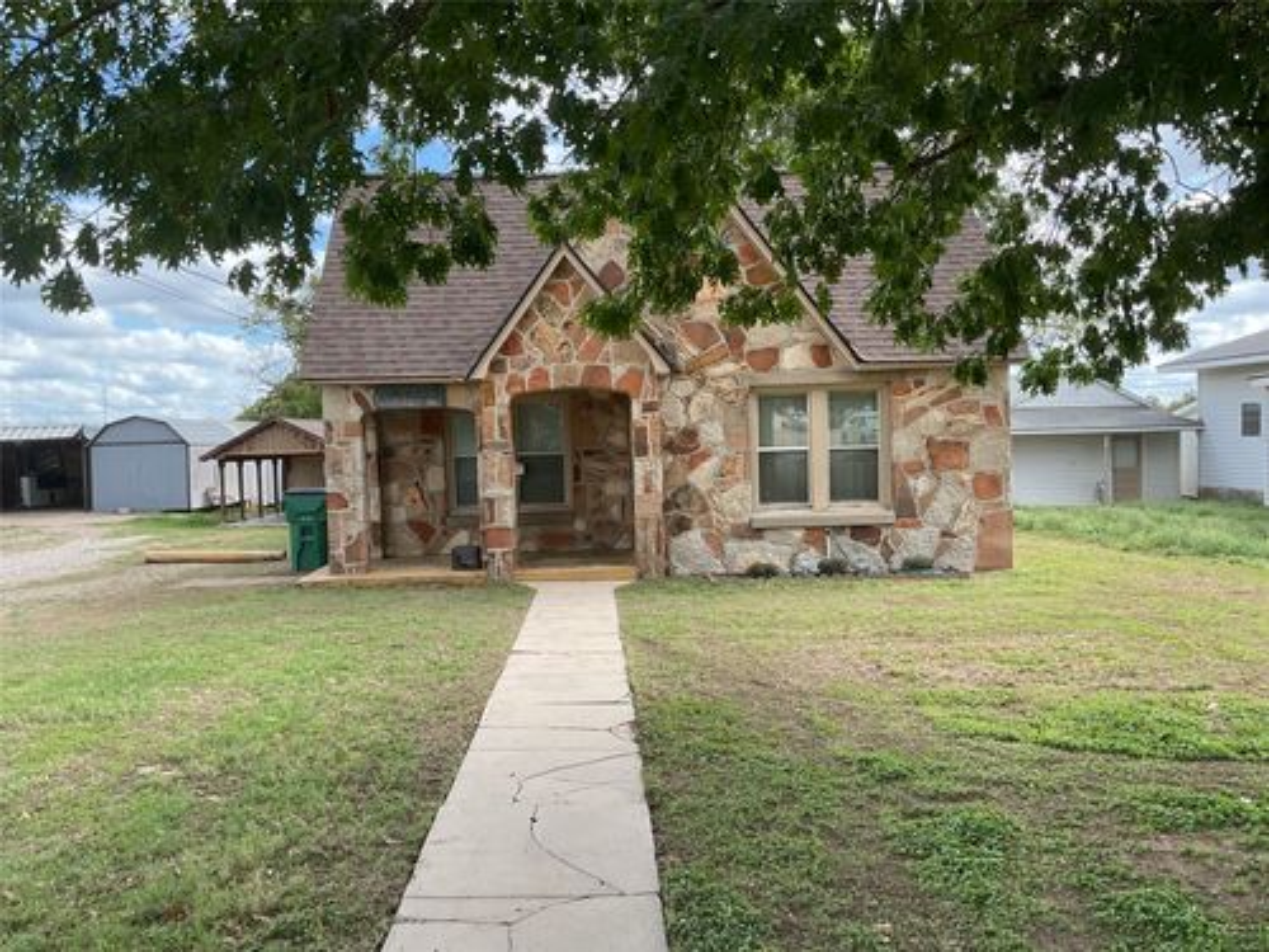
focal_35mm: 29
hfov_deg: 61.7
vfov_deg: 48.2
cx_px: 634
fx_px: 1063
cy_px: 476
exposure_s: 1/428
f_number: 1.8
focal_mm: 3
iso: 16
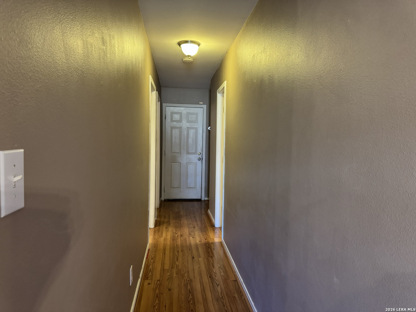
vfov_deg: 56.8
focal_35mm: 24
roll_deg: -1.3
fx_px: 288
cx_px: 208
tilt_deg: -4.4
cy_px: 156
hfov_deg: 71.6
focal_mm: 6.76
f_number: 1.78
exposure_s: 1/60
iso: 500
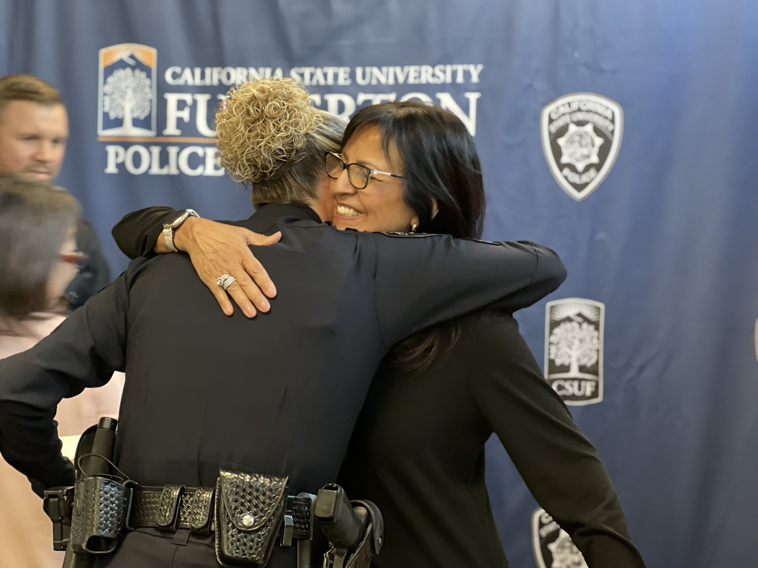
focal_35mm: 77
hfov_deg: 25.3
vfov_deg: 19.1
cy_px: 284
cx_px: 379
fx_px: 1686
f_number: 2.8
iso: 400
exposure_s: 1/15
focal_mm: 9
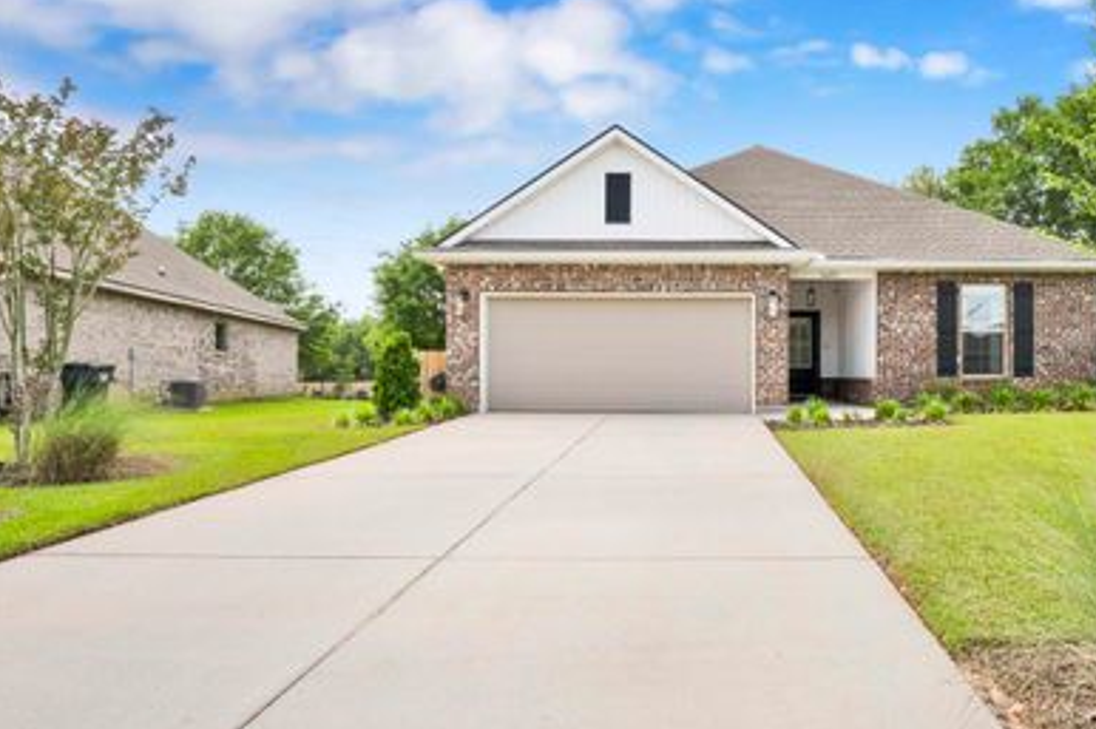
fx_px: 689
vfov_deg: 55.8
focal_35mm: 23
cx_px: 701
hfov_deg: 75.3
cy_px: 364
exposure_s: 1/500
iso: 400
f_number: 11
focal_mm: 17.5
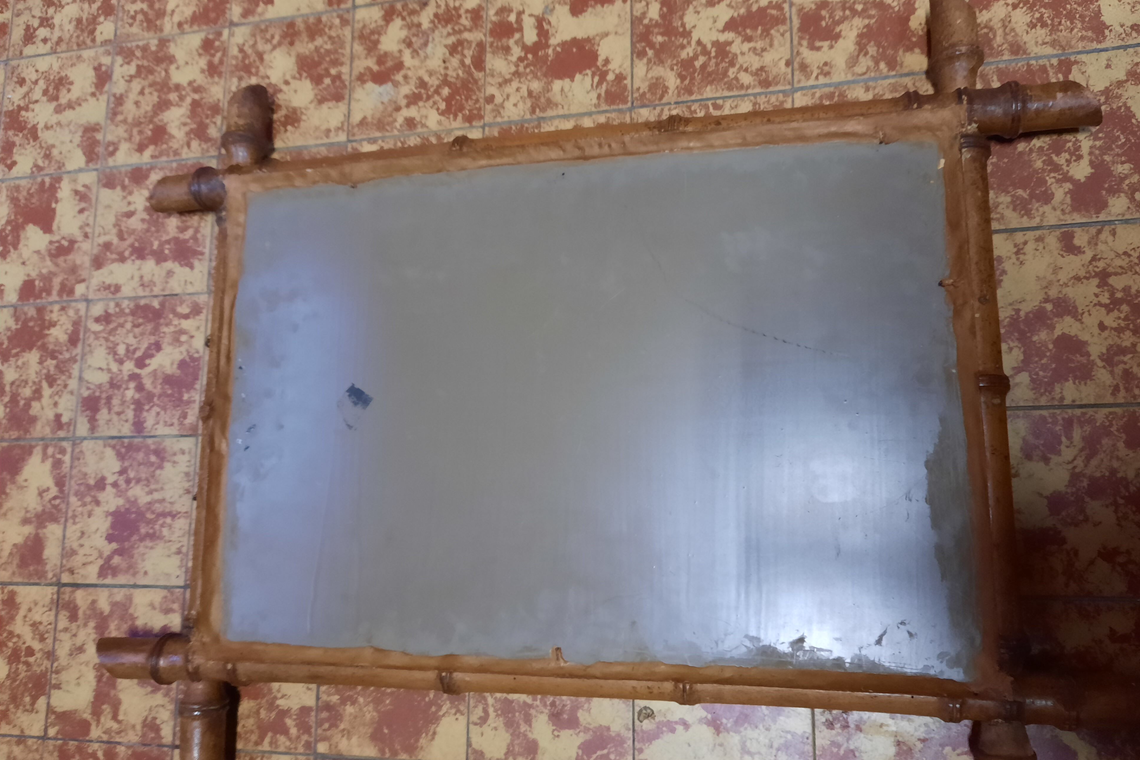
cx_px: 591
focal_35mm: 27
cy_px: 390
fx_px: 855
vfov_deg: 47.9
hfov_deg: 67.4
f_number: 2
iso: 320
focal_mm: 4.6
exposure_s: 1/25
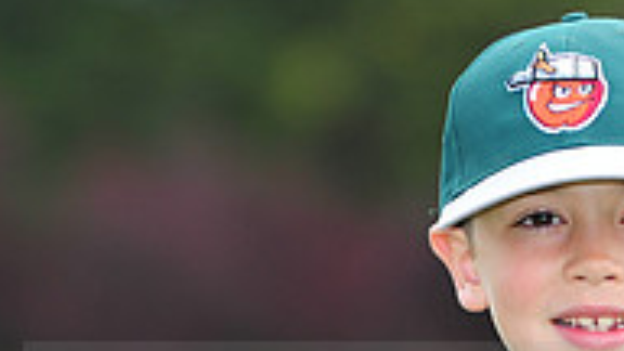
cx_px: 569
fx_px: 8620
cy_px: 384
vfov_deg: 2.3
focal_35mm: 521
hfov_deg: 4.1
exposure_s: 1/1000
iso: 400
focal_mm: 165
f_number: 4
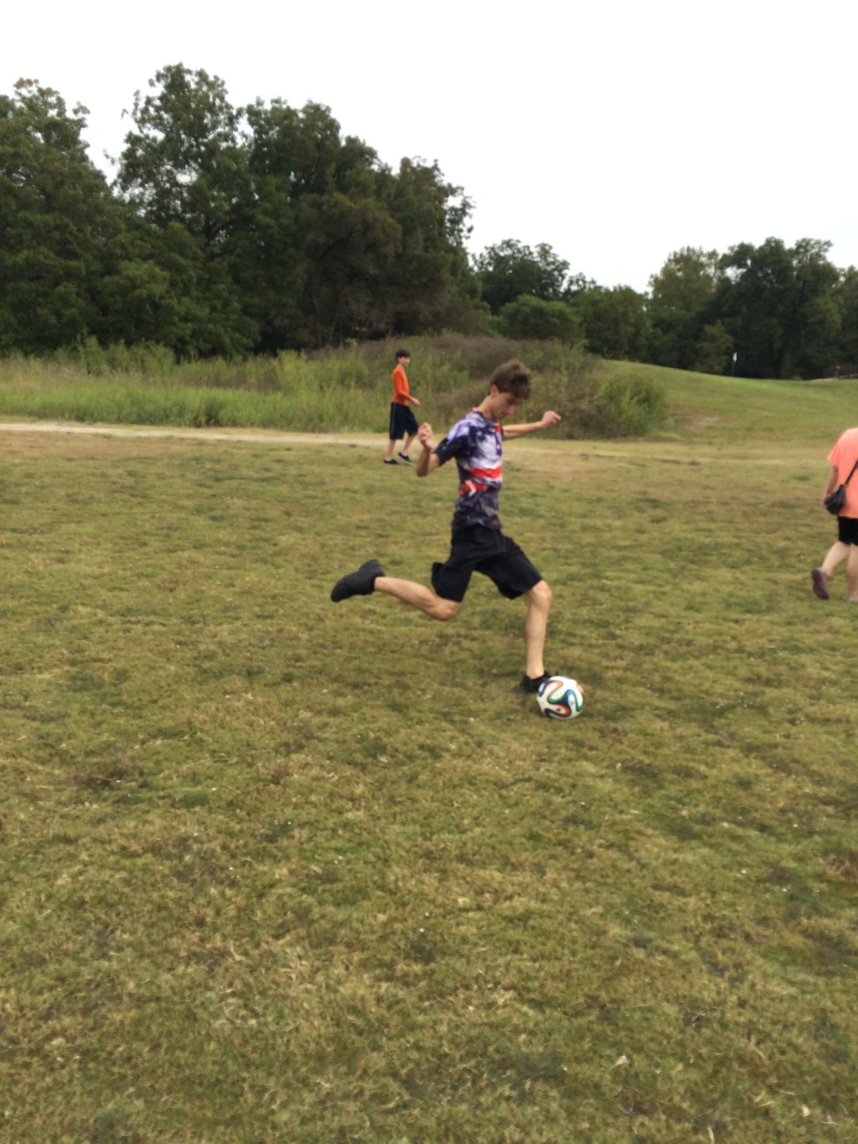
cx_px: 429
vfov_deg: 61.7
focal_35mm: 29
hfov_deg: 48.2
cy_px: 572
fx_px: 958
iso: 32
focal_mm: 4.15
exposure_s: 1/1466
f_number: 2.2
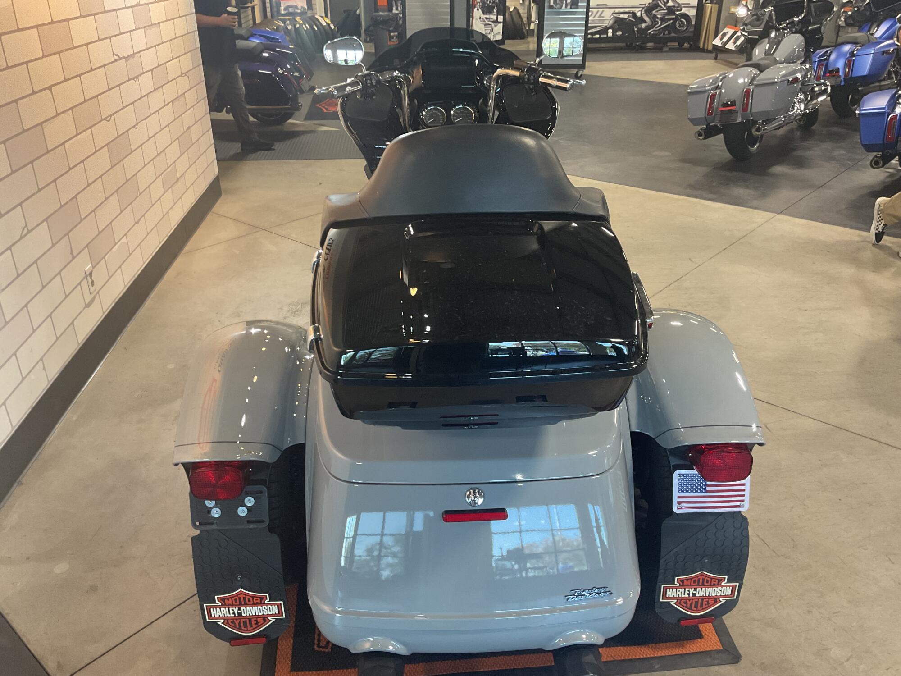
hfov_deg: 61.7
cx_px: 450
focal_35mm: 29
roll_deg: +1.6
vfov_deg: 48.2
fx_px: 755
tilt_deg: -27.6
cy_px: 338
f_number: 1.8
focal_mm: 3
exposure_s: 1/60
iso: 100
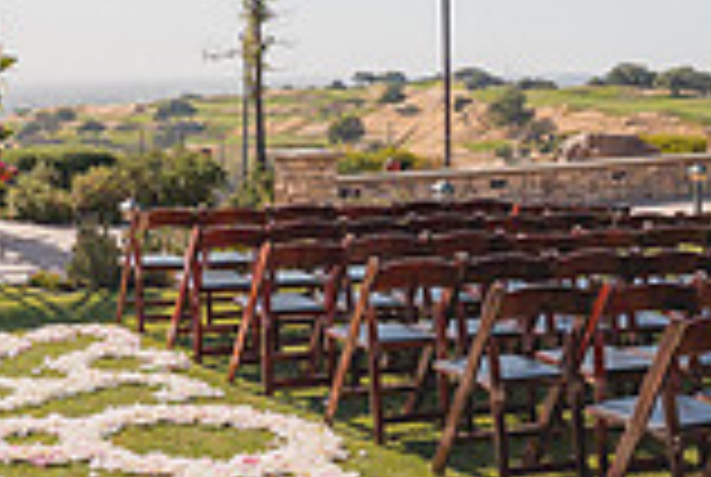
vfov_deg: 20.6
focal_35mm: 66
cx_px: 32
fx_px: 1306
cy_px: 169
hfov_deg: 28.9
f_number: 2.8
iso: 125
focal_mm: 18
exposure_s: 1/2000
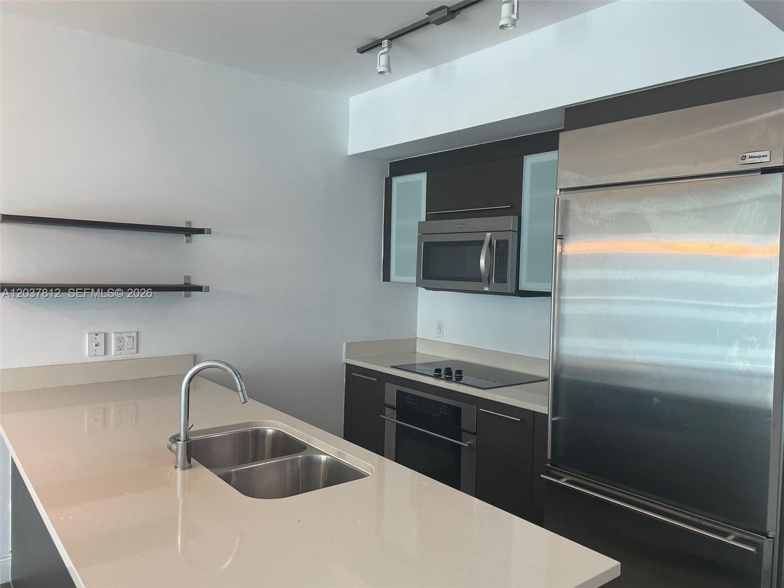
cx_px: 392
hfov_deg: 67.3
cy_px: 294
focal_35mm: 26
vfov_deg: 53.1
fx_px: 589
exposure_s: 1/120
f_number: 1.6
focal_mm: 4.2
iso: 125
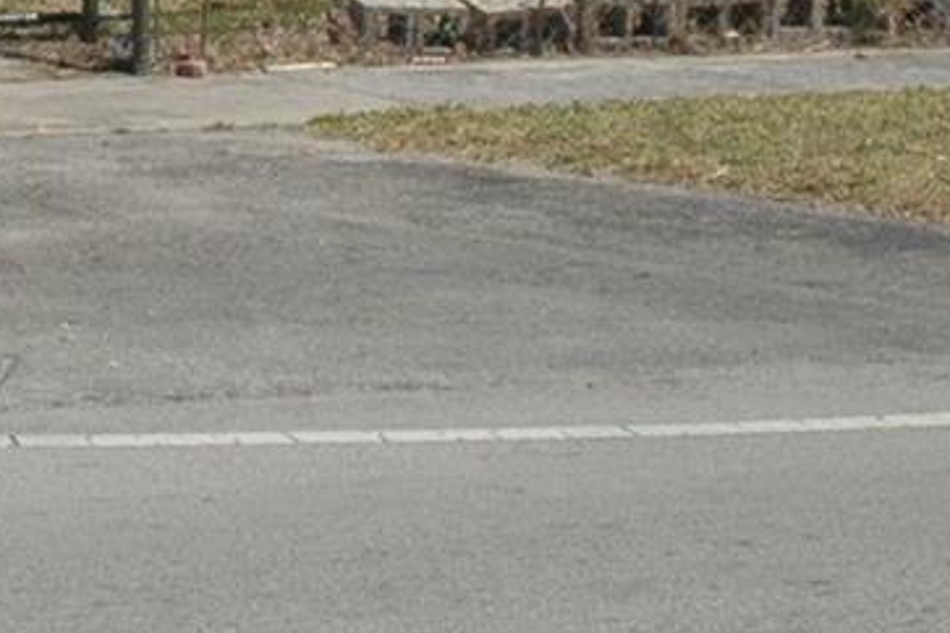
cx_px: -560
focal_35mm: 178
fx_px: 4702
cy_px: -732
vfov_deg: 7.3
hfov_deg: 11.0
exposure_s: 1/400
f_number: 10
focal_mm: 27
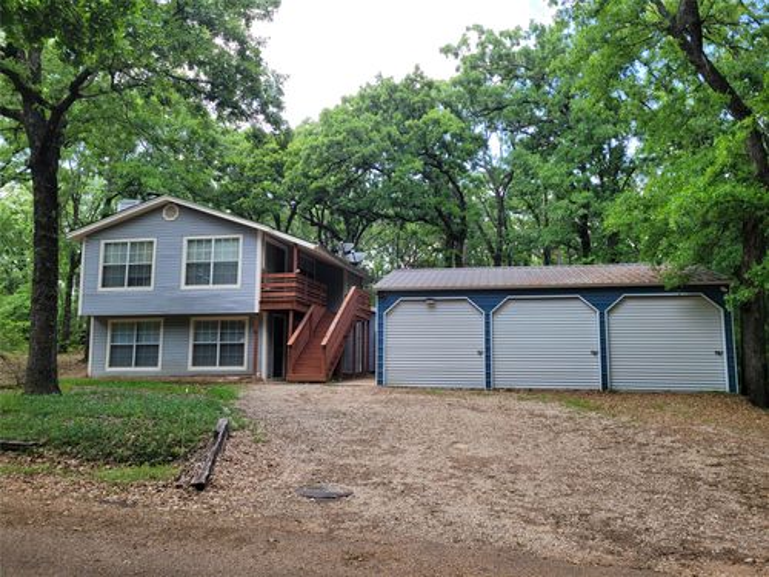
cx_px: 384
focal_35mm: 26
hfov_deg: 67.3
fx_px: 578
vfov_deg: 53.1
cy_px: 288
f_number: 1.8
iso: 40
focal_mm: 5.4
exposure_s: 1/434
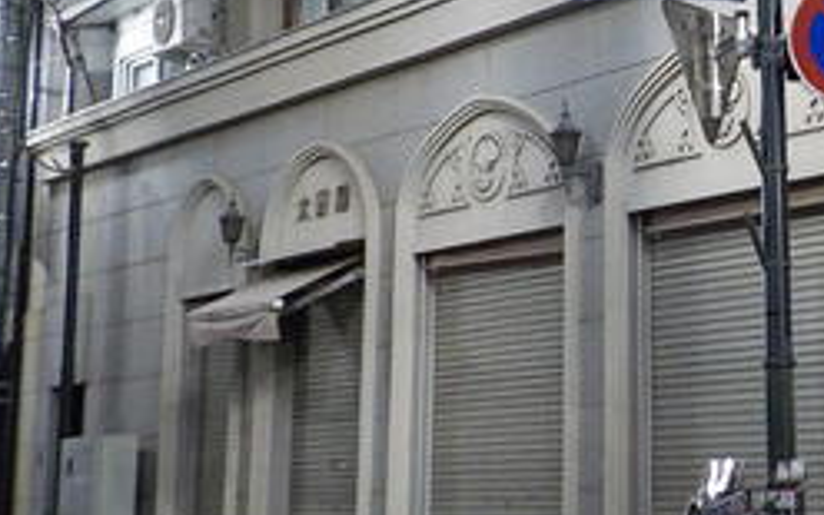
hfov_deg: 24.7
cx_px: 944
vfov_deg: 16.7
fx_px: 1729
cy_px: 56
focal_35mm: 77
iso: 400
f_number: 3.3
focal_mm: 4.1
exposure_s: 1/8
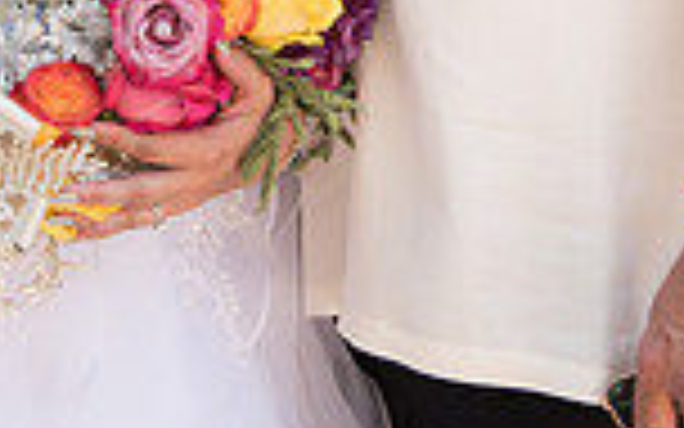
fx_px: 2815
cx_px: 238
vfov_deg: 8.5
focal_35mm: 151
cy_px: -225
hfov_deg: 13.8
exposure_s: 1/100
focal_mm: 50
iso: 100
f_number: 4.5
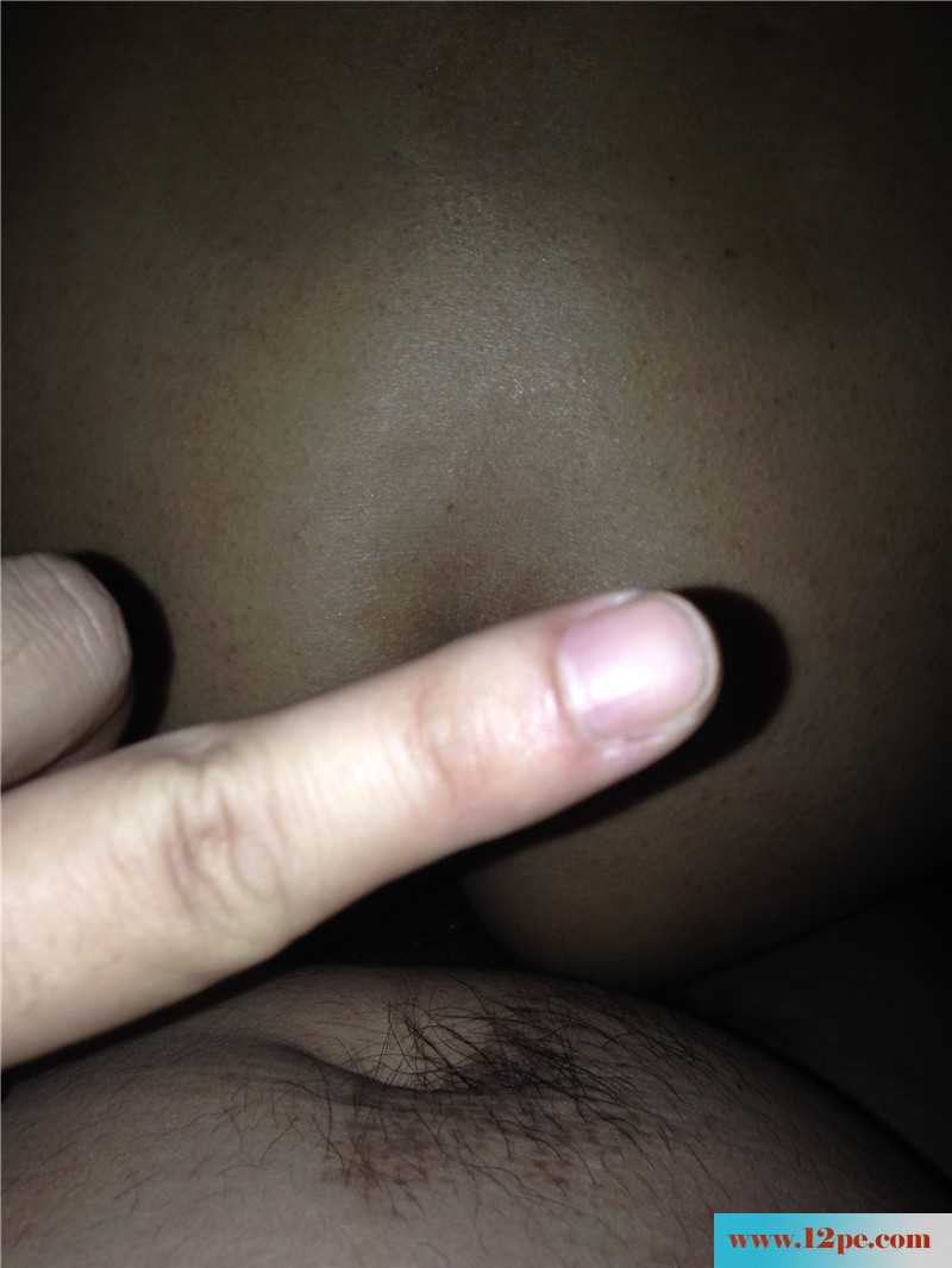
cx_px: 476
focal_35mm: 33
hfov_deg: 43.0
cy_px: 634
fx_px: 1210
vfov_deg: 55.3
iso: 50
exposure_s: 1/122
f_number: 2.4
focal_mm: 4.12
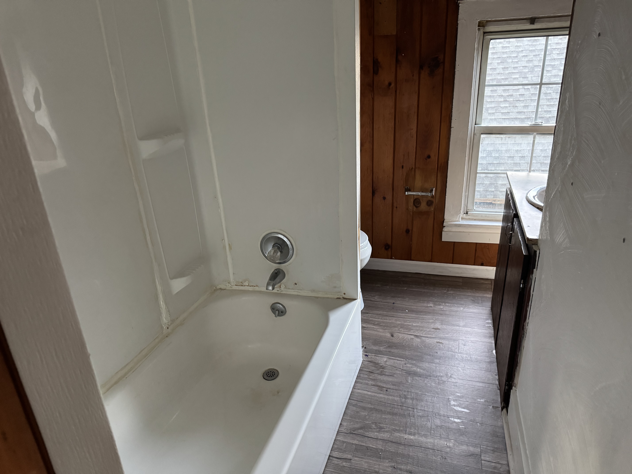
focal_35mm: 24
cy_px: 237
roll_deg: +3.5
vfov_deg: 56.8
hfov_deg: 71.6
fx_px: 438
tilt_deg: -22.3
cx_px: 316
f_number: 1.78
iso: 800
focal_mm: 6.76
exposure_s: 1/53
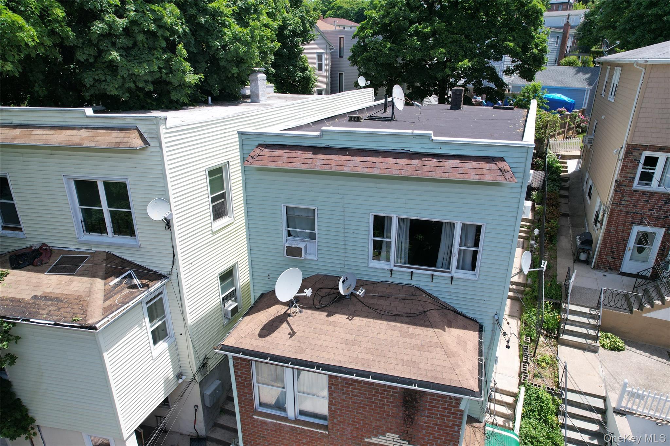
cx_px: 335
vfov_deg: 57.2
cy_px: 223
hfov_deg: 78.6
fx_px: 409
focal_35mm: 22
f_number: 2.8
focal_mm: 8.38
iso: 110
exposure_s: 1/1250
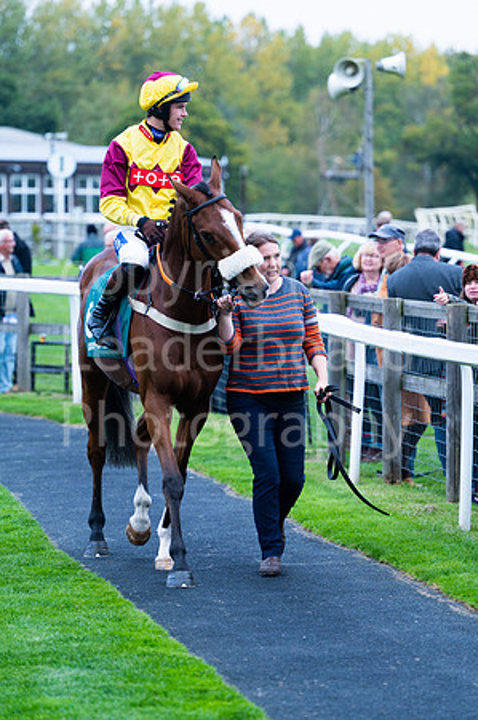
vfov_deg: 12.5
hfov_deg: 8.3
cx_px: 239
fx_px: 3294
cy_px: 360
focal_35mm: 165
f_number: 4
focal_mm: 165
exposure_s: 1/1000
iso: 500
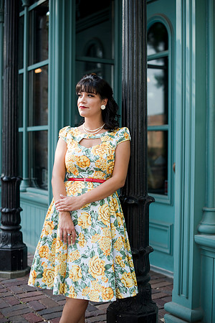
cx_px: 108
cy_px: 162
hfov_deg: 27.0
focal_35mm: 50
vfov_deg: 39.6
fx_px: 448
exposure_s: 1/500
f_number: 2.2
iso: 200
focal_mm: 50
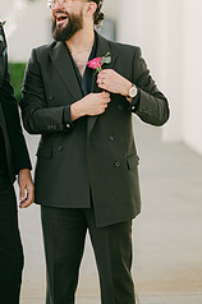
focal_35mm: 161
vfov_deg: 12.8
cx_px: 32
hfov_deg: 8.5
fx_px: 1359
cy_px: 151
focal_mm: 85
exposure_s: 1/3200
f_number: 1.8
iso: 80
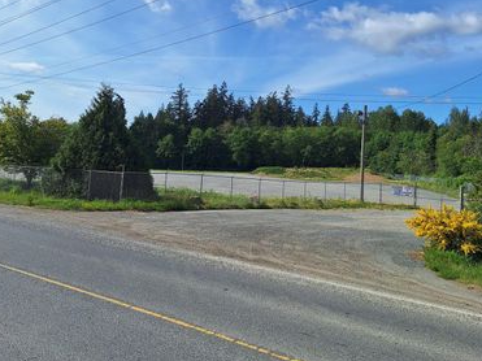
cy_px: 131
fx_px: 432
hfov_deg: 58.3
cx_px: 230
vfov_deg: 45.0
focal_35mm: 31
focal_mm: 5.54
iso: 40
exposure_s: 1/3521
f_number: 1.8
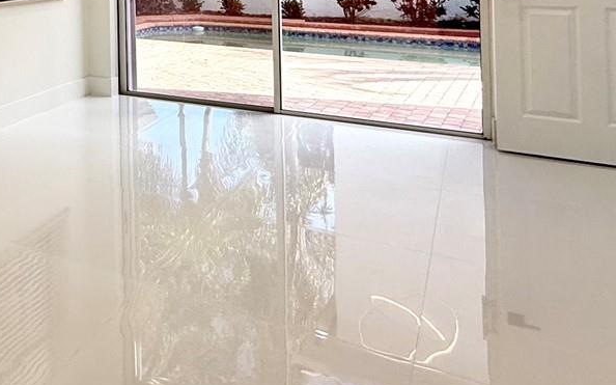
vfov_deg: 28.5
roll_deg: +1.0
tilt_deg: -0.2
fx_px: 671
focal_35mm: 40
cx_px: 2
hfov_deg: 42.6
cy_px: -57
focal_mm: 2.22
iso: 80
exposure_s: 1/120
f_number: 2.2
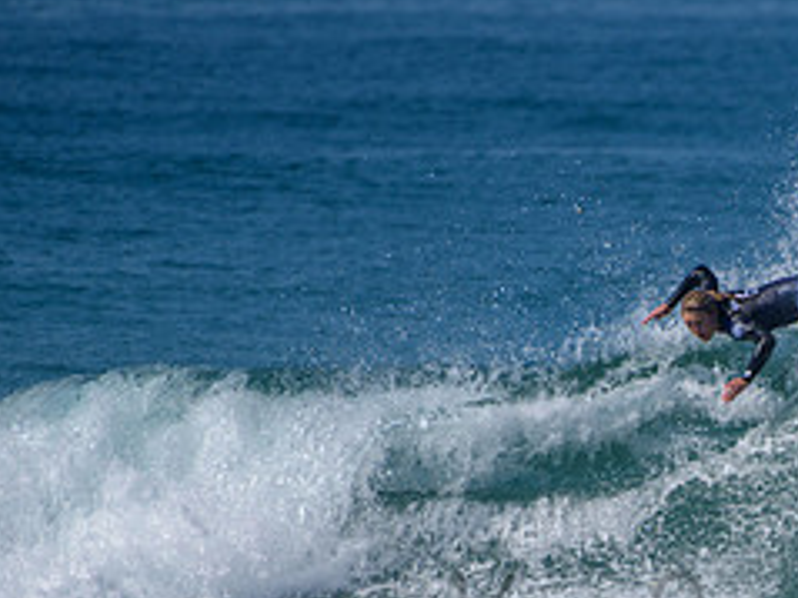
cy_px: 593
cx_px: 798
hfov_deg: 1.7
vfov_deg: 1.3
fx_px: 26912
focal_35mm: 1168
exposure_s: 1/2000
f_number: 5.6
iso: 140
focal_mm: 500
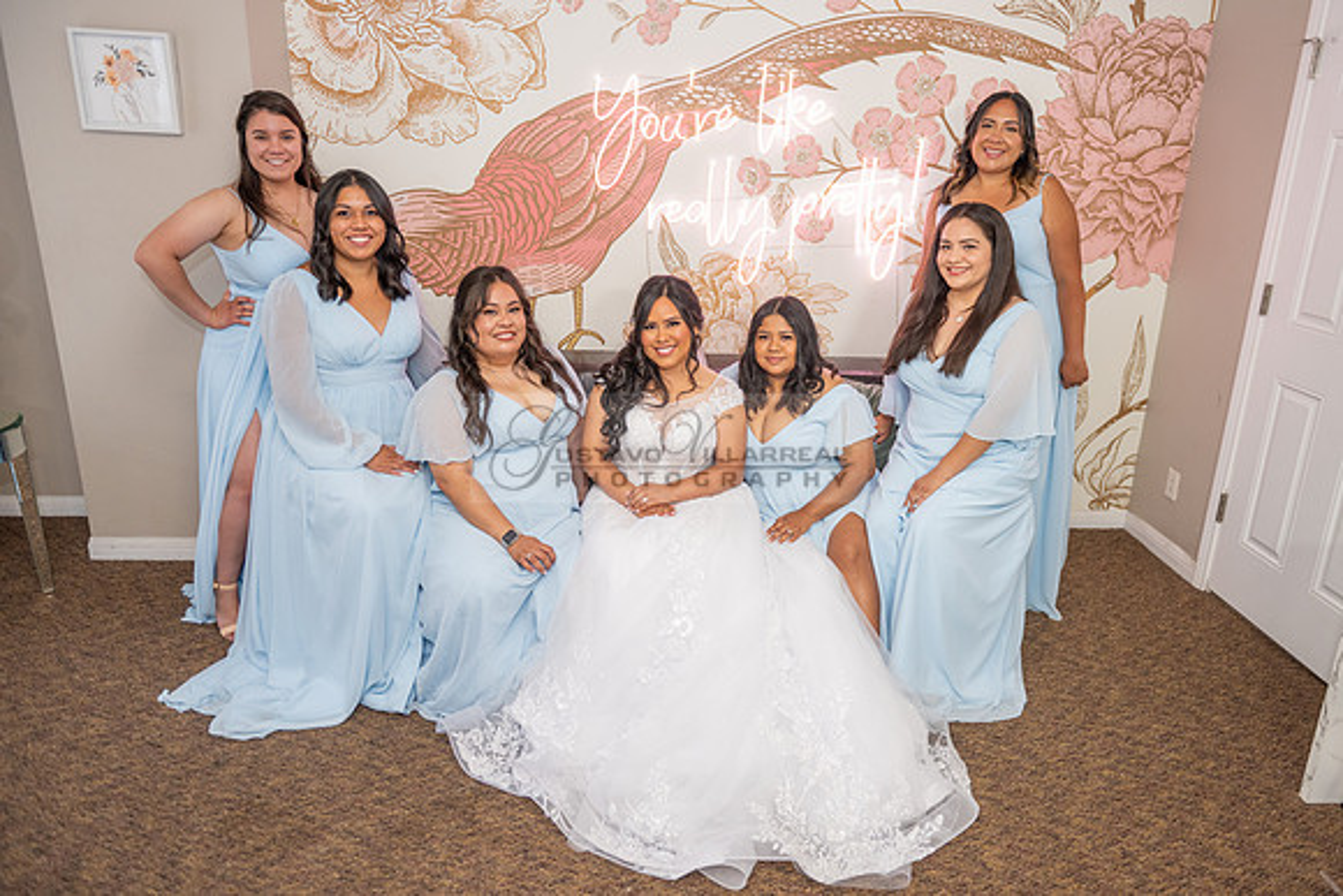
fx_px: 926
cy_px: 433
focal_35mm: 25
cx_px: 694
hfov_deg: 71.9
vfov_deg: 51.6
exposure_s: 1/160
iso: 800
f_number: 3.2
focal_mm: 24
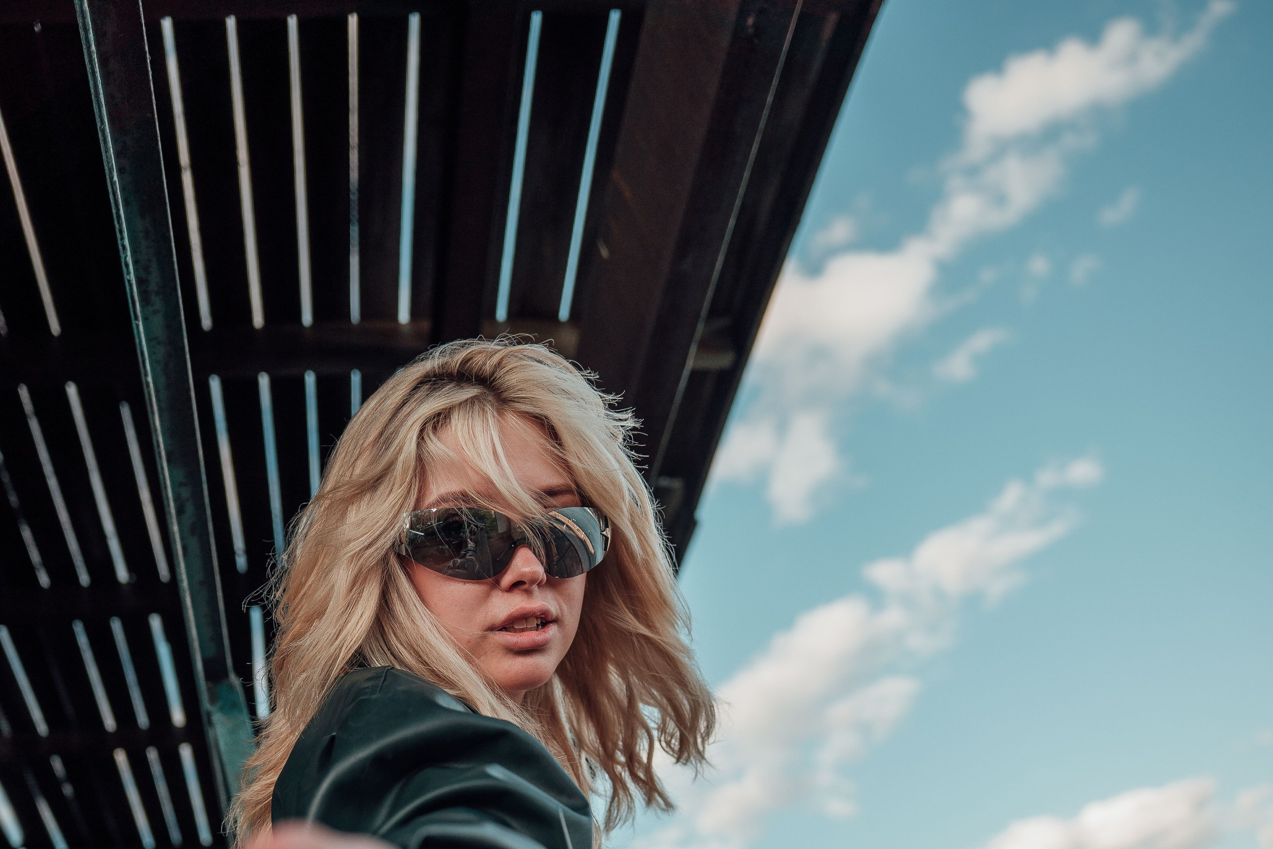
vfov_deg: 29.8
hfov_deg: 45.4
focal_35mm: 43
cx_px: 626
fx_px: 1521
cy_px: 768
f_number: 2.8
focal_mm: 28
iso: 160
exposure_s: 1/1000
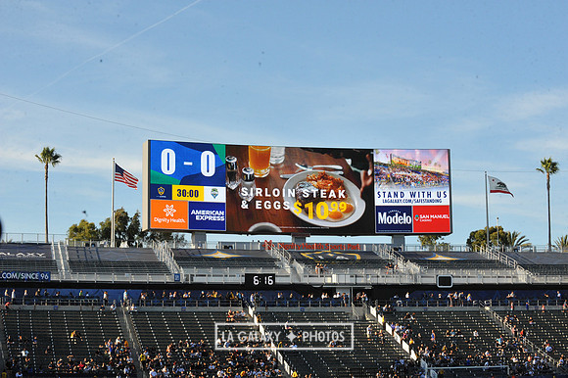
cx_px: 284
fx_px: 1261
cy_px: 189
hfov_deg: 25.4
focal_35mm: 80
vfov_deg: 17.0
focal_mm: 80
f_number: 16
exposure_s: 1/1000
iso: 1600
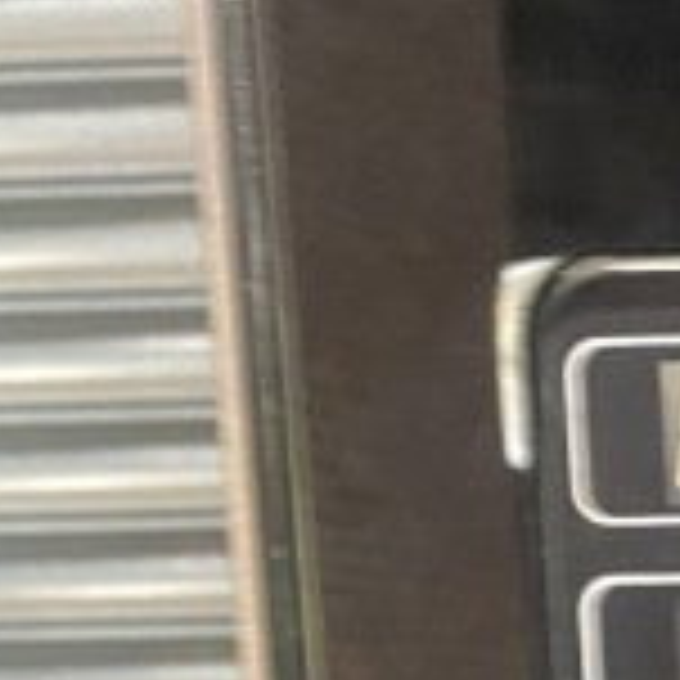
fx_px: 2756
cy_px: 1380
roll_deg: -0.6
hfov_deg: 13.0
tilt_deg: -12.4
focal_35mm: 124
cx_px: 1121
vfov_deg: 12.3
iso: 640
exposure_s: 1/31
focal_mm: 4.25
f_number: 1.8
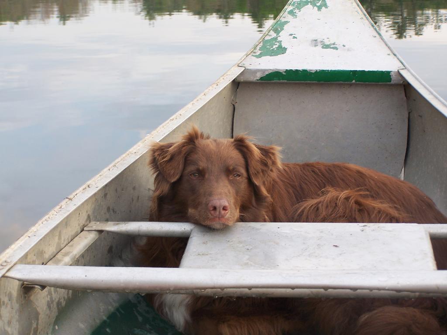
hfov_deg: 23.8
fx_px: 1059
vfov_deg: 18.0
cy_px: 168
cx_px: 224
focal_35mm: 82
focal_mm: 13.7
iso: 80
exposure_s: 1/60
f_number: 3.2
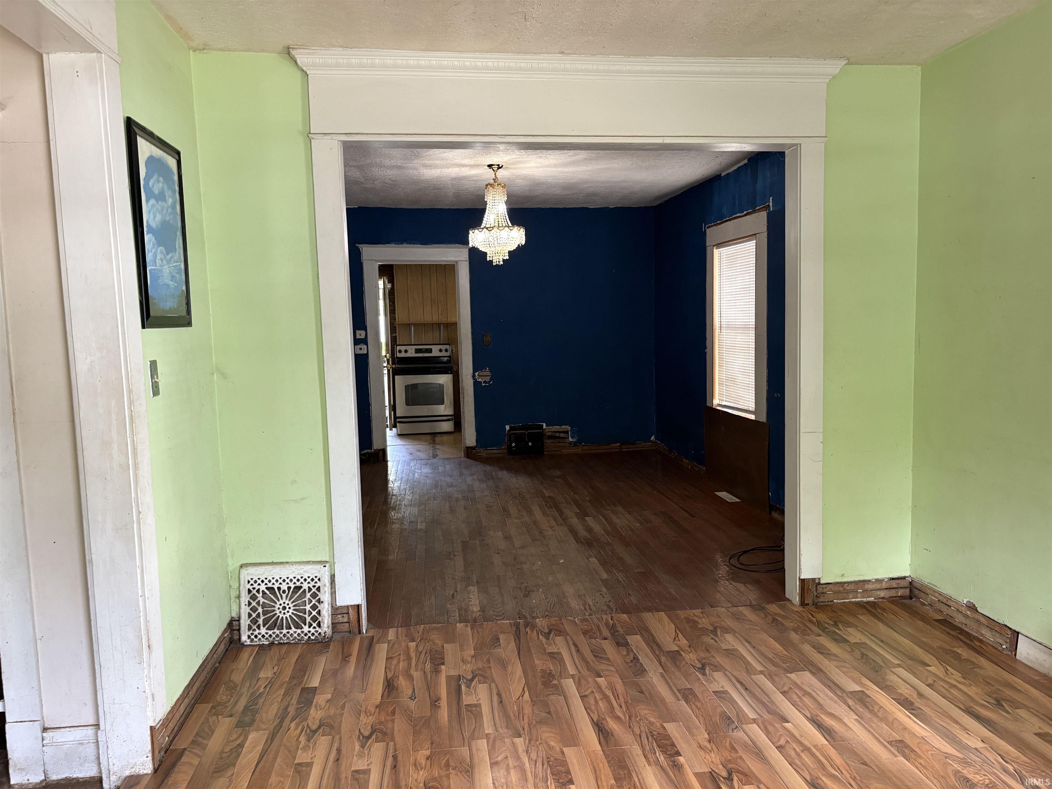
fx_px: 790
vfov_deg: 53.1
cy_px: 394
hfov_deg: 67.3
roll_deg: +1.7
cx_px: 526
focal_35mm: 26
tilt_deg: -3.7
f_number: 1.6
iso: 250
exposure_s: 1/60
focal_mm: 5.96
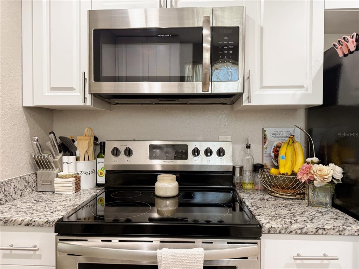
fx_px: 249
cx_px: 180
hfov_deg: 71.6
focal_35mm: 24
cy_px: 134
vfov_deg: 56.8
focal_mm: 6.76
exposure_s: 1/60
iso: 160
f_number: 1.78
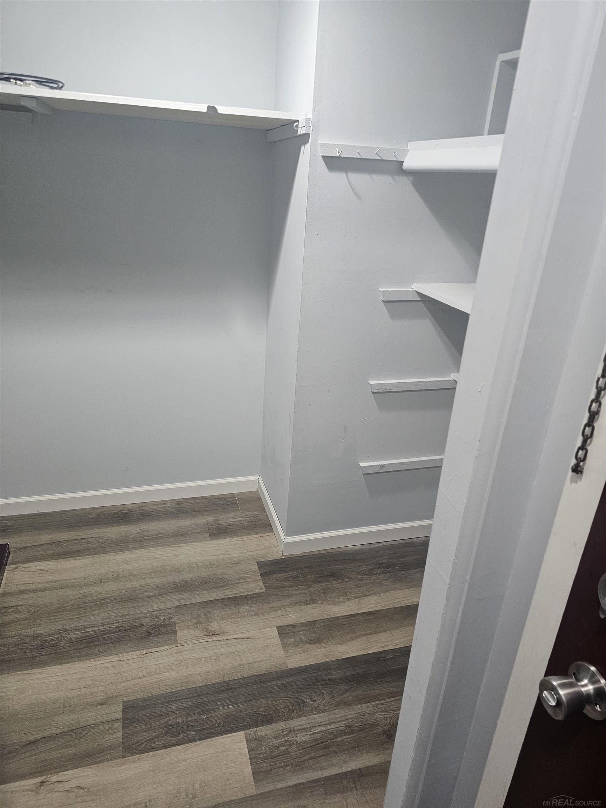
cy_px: 404
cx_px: 303
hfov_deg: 58.9
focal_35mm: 23
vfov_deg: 73.9
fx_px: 537
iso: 400
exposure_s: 1/120
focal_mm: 6.3
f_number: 1.7
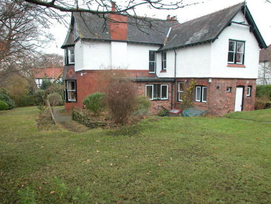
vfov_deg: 37.7
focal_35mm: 38
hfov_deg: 49.0
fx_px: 297
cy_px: 114
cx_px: 136
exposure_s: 1/61.8
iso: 100
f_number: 3.1
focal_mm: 7.7
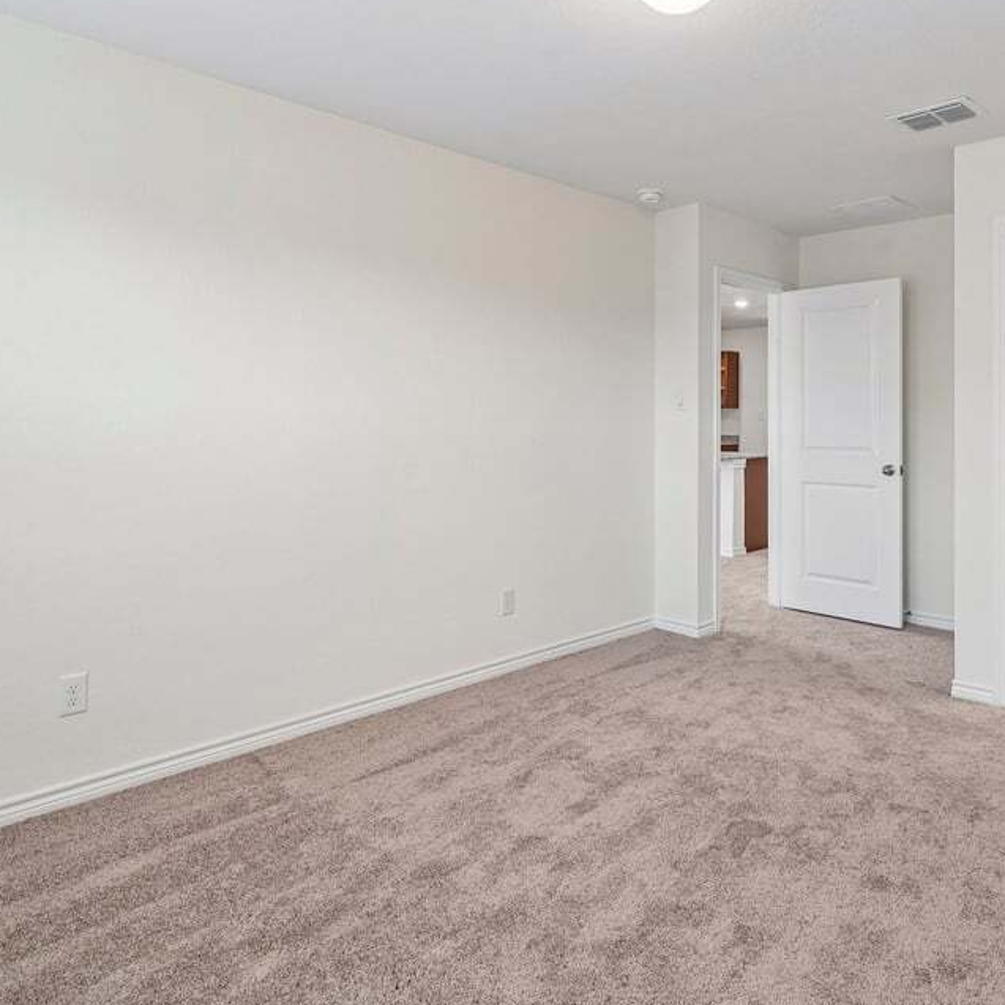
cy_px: 383
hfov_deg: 64.5
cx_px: 595
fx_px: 788
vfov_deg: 64.2
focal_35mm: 24
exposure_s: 1/30
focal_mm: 15
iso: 500
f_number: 8
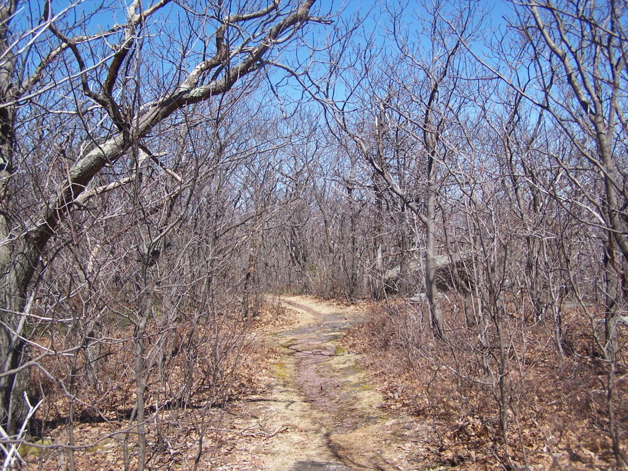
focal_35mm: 38
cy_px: 236
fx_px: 689
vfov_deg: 37.7
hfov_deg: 49.0
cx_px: 314
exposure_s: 1/1000
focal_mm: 6.3
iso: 80
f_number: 2.8
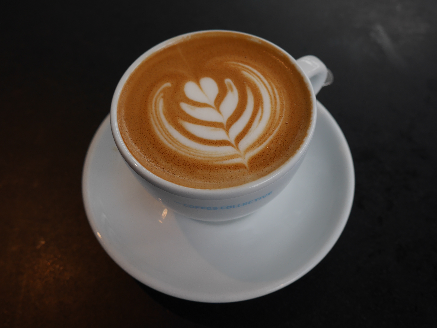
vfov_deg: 37.7
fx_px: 480
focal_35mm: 38
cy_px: 164
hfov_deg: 49.0
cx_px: 218
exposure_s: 1/100
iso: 200
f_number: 4.1
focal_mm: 19
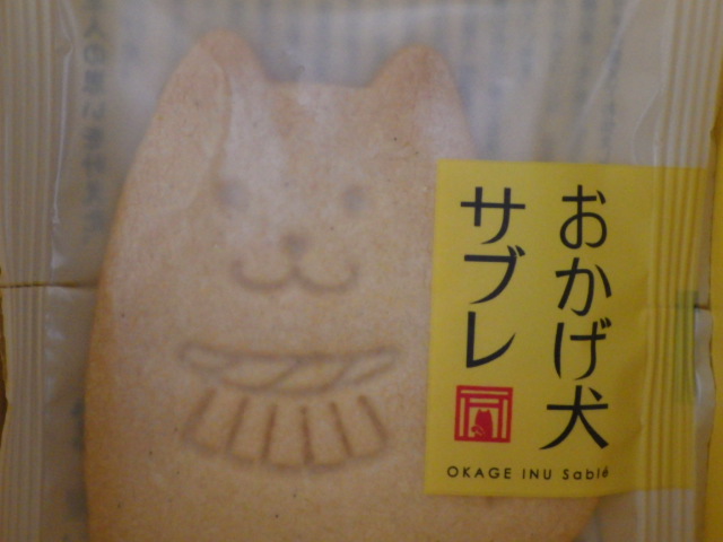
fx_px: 1483
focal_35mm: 71
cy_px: 271
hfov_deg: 27.4
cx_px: 362
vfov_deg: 20.7
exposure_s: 1/20
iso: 1600
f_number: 4
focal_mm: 12.6
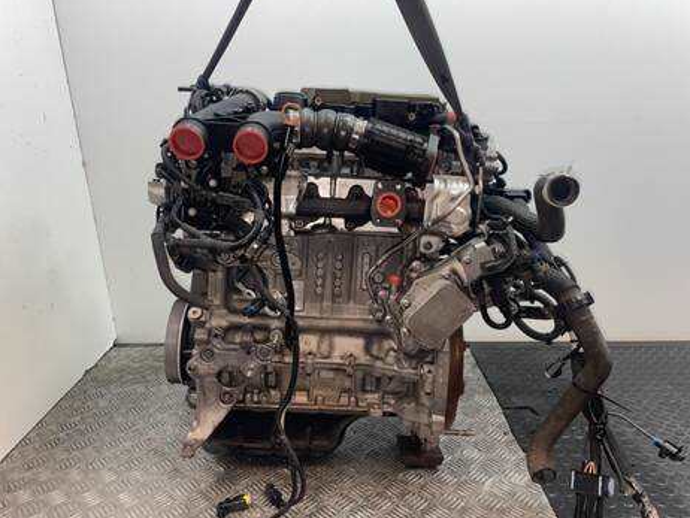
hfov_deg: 65.3
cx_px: 333
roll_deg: +1.3
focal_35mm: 27
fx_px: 538
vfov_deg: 51.4
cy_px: 261
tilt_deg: -14.1
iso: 32
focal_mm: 4.2
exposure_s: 1/30
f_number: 1.6
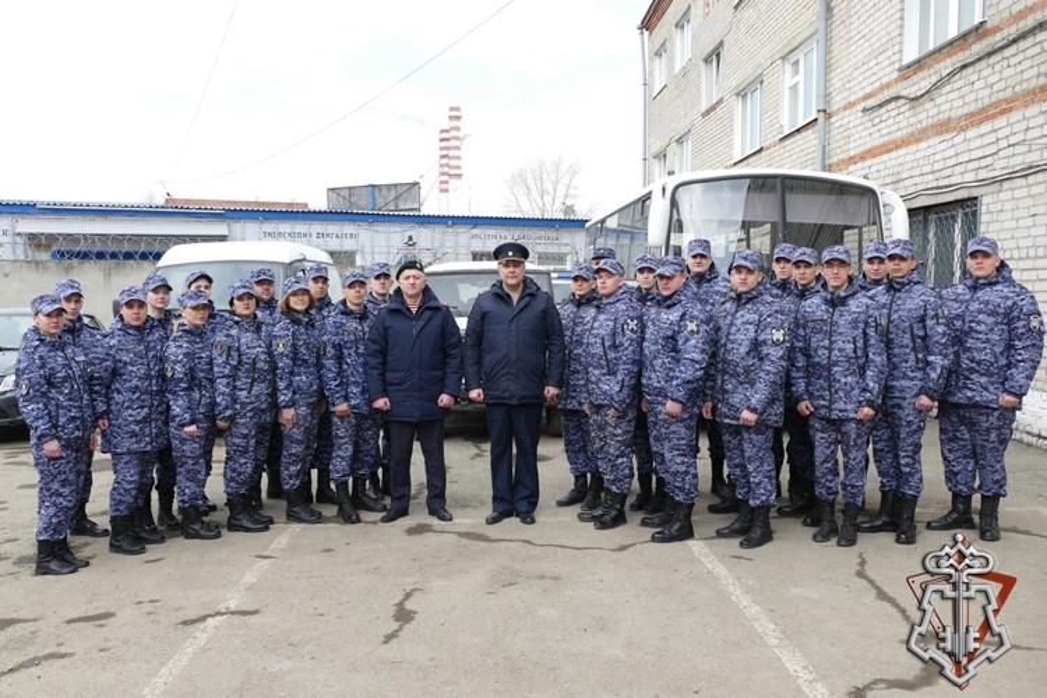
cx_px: 524
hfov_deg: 61.9
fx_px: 872
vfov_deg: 43.6
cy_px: 349
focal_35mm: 30
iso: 125
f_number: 3
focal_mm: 11.1
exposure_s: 1/640
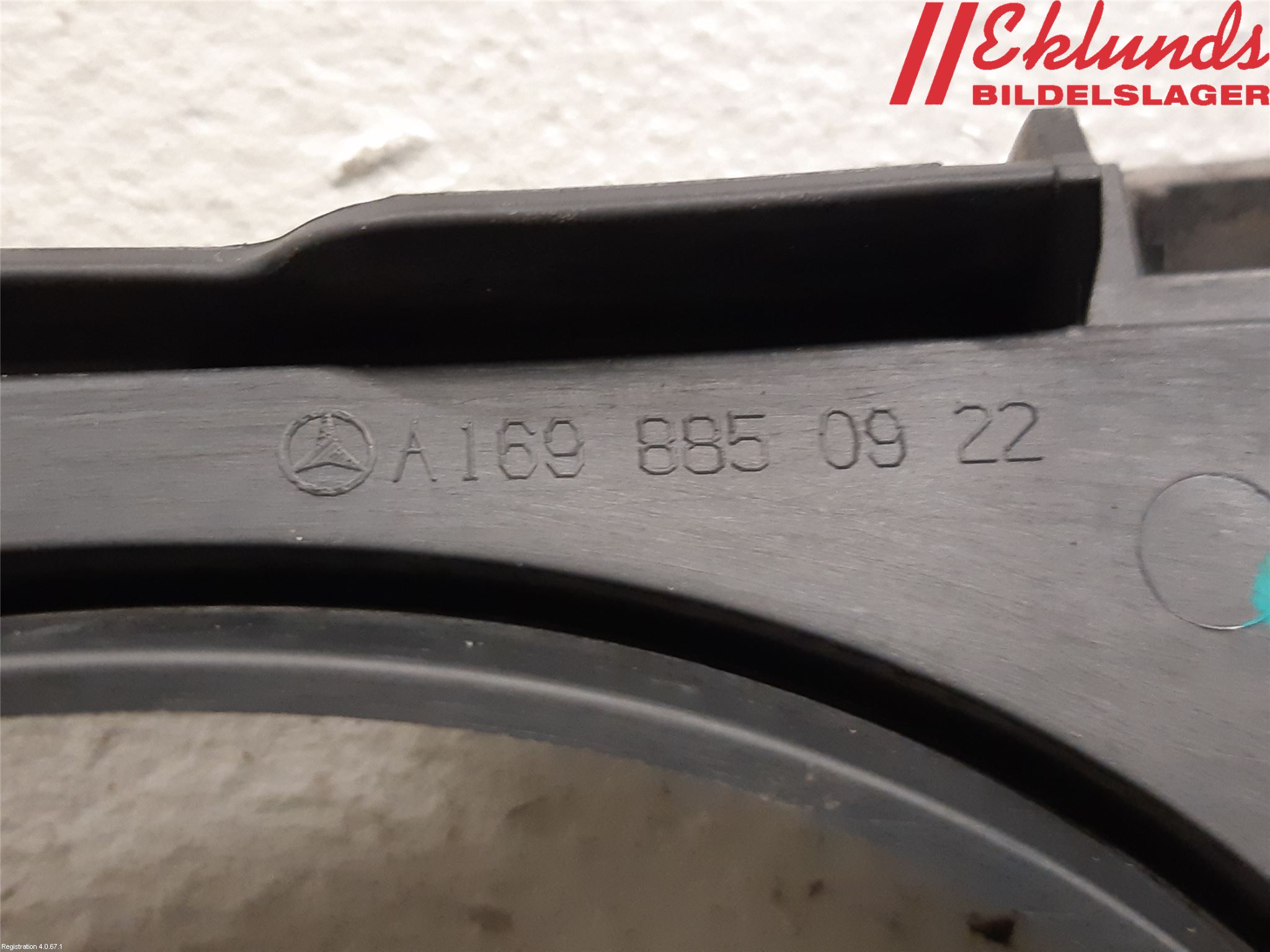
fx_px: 954
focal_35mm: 26
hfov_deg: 67.3
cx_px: 635
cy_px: 476
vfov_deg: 53.1
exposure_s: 1/25
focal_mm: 3.93
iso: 250
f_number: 1.7
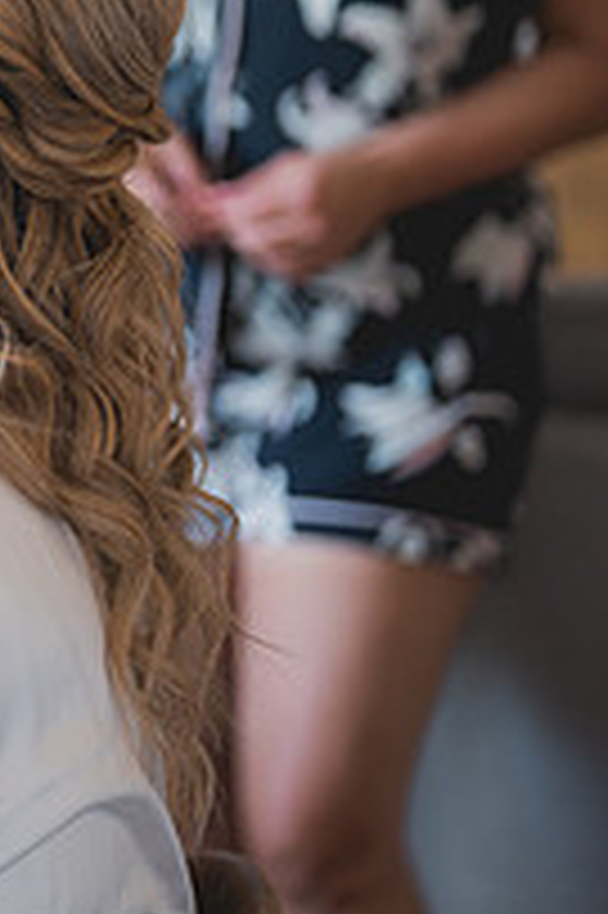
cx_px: -446
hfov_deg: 9.2
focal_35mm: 143
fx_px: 3629
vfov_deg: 14.2
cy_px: 115
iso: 160
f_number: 1.2
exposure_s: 1/200
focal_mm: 50
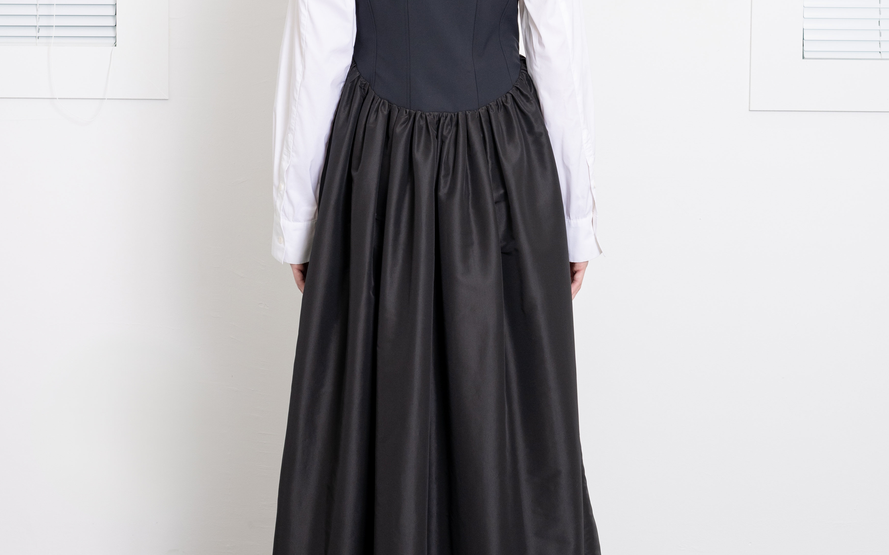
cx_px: 464
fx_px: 1890
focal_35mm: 78
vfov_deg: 16.6
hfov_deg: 26.5
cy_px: 80
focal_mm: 46
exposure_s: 1/125
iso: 250
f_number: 6.3
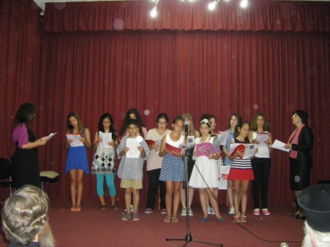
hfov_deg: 49.0
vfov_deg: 37.7
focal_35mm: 38
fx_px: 362
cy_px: 124
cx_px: 165
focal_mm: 6.3
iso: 800
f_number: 3.5
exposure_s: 1/50
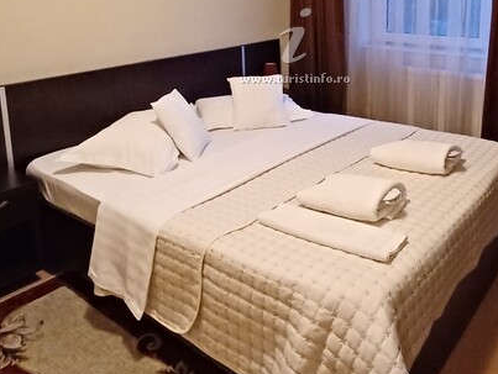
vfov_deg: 40.8
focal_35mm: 33
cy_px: 62
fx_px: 475
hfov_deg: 54.7
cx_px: 313
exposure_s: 1/16.7
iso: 320
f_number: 2.2
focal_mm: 1.42
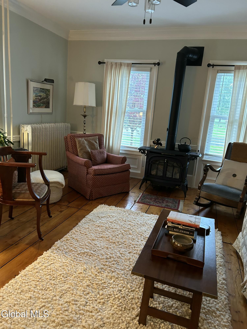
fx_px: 247
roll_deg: -5.3
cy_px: 164
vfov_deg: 67.3
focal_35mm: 26
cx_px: 124
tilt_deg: -11.9
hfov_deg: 53.1
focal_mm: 5.7
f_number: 1.5
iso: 400
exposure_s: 1/40
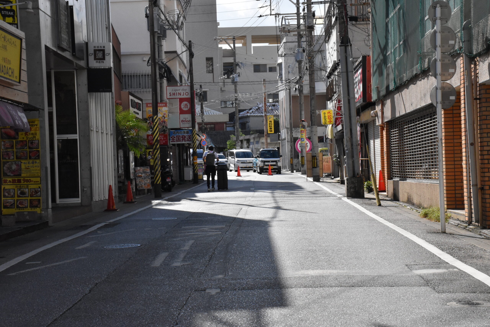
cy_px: 164
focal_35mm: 78
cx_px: 245
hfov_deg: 26.0
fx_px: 1062
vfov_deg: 17.5
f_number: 18
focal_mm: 52
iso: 2500
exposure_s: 1/1250
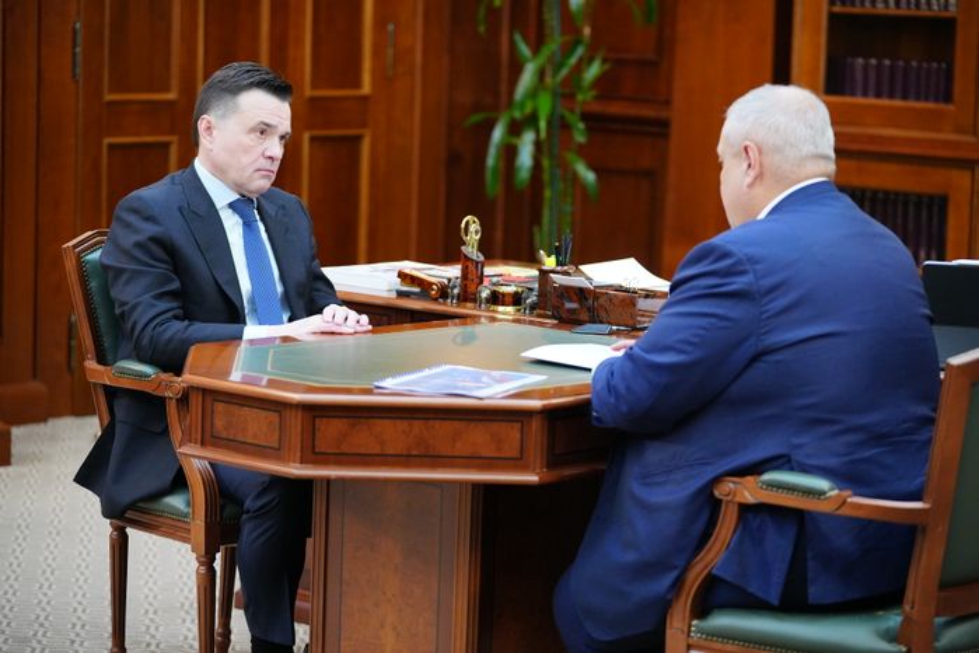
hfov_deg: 18.6
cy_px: 326
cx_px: 490
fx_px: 2991
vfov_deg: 12.5
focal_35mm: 110
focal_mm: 110
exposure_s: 1/200
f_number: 3.2
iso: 4000
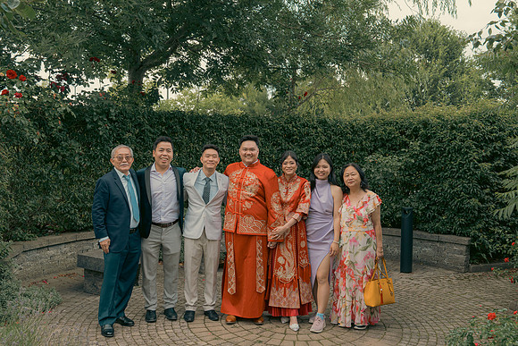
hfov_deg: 53.1
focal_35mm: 36
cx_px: 259
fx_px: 518
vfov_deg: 36.9
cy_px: 173
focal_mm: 36
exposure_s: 1/160
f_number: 5.6
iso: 400
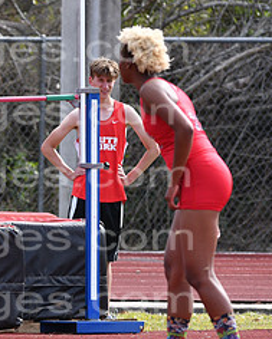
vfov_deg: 1.9
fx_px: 10428
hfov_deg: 1.5
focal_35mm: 1037
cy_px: 146
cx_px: -132
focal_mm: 300
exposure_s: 1/1000
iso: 400
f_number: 5.6
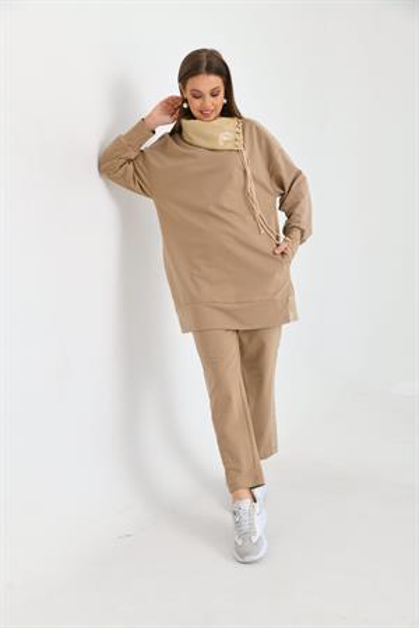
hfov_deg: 31.9
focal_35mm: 42
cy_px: 314
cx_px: 210
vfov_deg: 46.4
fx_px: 733
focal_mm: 42
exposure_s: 1/125
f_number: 5.6
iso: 100
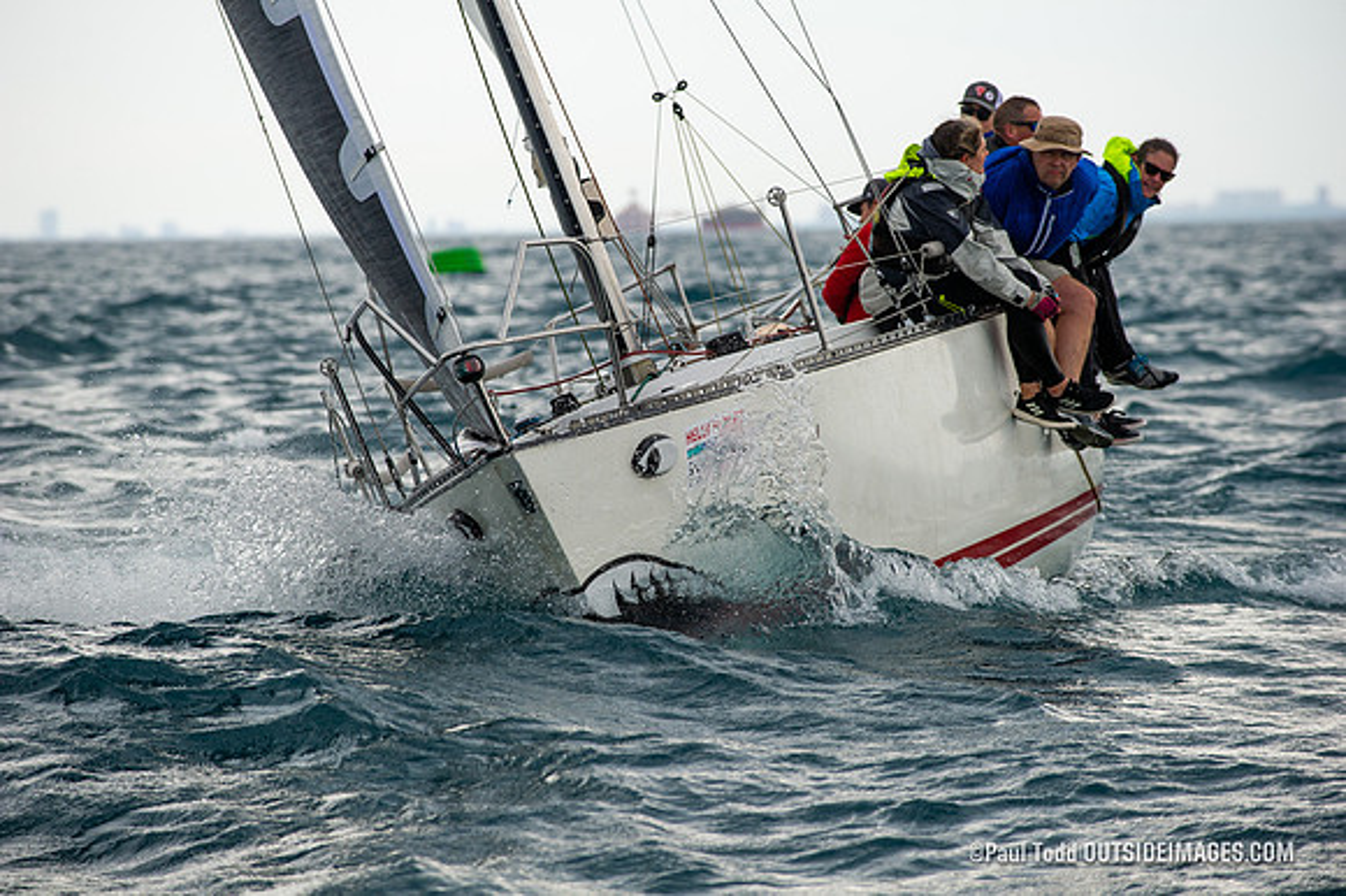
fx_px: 7473
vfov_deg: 6.9
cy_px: 448
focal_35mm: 200
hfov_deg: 10.3
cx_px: 673
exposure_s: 1/1000
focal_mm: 200
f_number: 5
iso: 500
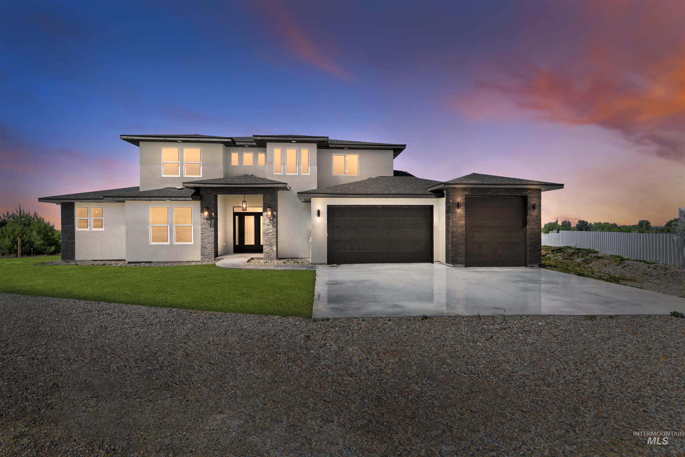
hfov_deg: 96.7
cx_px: 342
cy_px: 228
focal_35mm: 16
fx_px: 304
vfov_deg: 73.7
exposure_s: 1/320
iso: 320
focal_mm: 16
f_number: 11
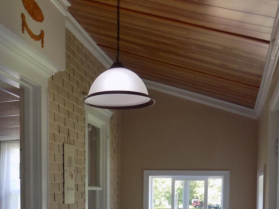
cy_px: 229
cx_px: 80
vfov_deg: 24.4
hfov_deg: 33.8
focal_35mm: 56
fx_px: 451
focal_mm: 4
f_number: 3.1
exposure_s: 1/40
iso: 80
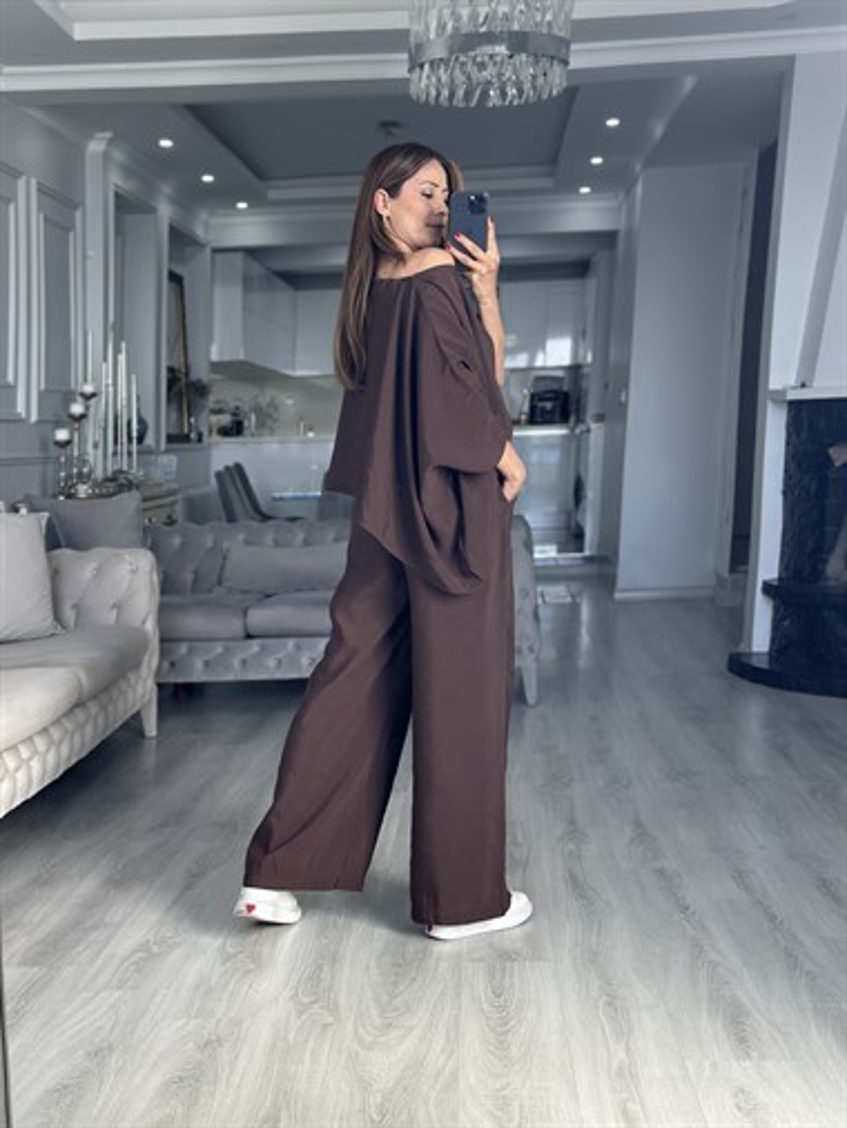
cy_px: 564
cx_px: 424
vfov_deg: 39.6
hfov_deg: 30.3
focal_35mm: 48
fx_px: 1565
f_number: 1.78
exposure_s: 1/135
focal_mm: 6.86
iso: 125
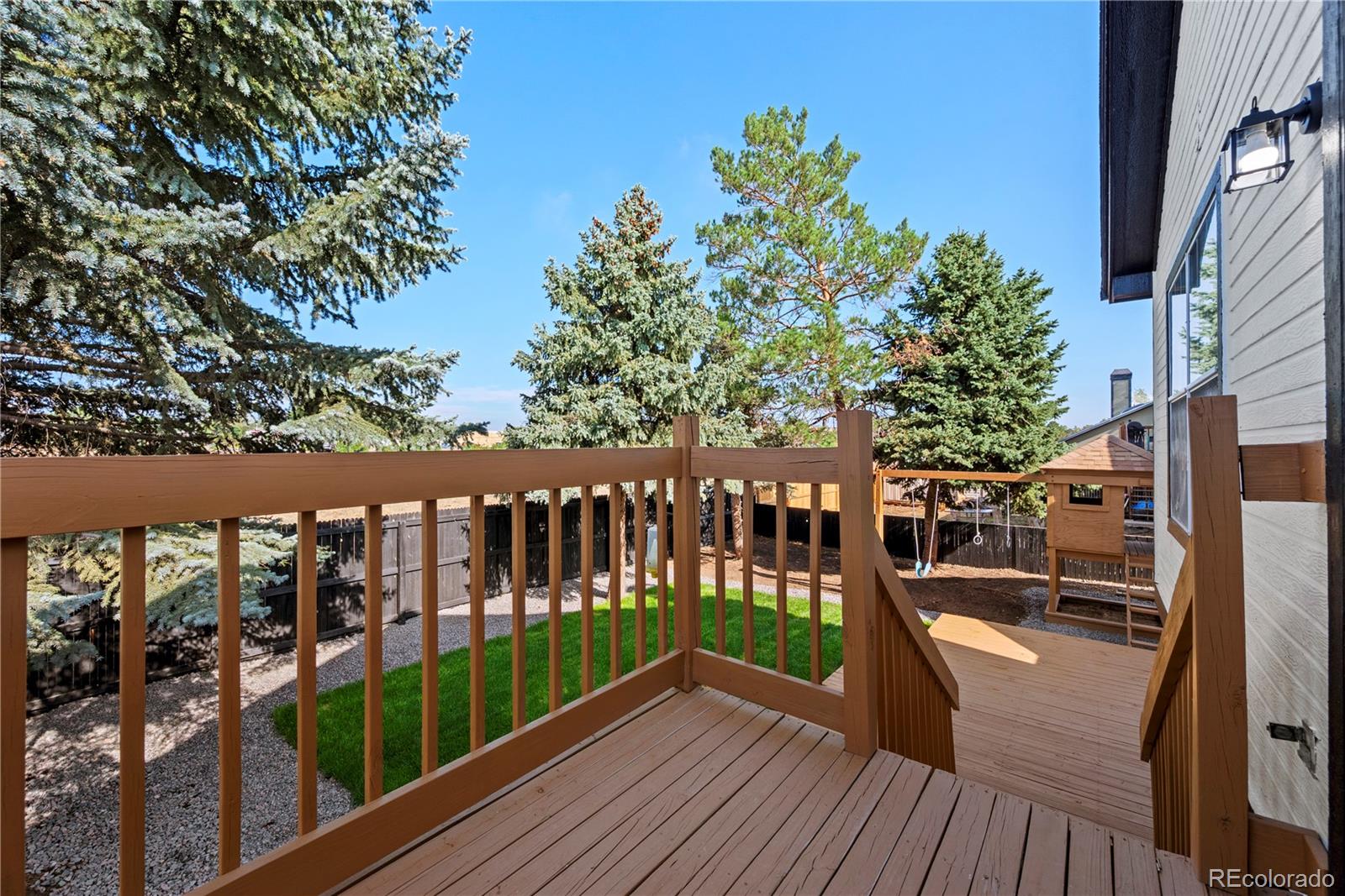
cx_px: 672
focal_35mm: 14
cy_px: 448
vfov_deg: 81.2
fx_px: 523
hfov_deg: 104.2
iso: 400
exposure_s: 1/80
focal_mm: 14
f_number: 8
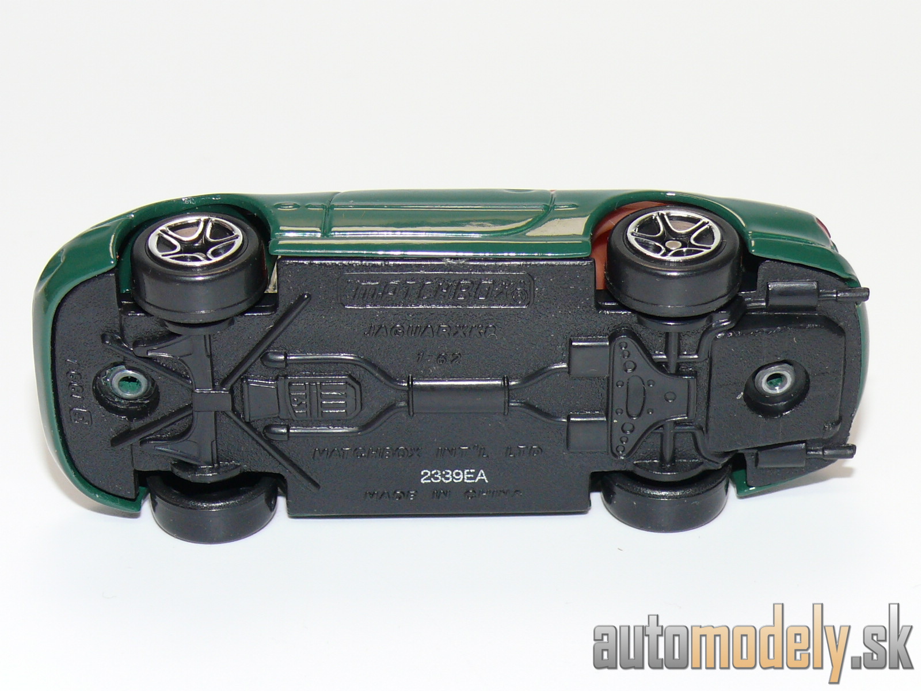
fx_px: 2980
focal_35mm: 112
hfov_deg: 17.6
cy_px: 346
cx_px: 460
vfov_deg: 13.2
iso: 100
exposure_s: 1/30
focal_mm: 14.1
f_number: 4
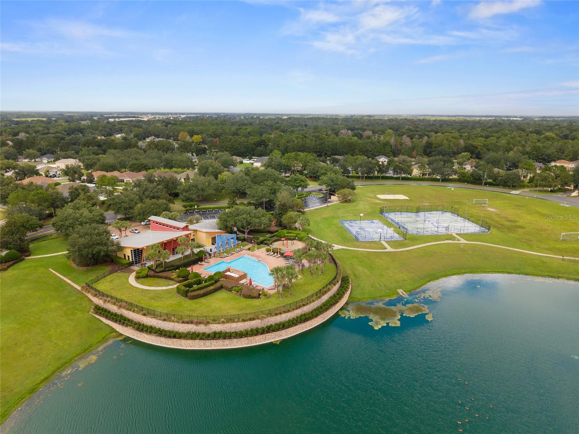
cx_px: 290
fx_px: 401
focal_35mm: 24
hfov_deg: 71.6
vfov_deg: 56.8
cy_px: 217
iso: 240
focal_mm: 8.67
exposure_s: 1/120
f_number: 1.8
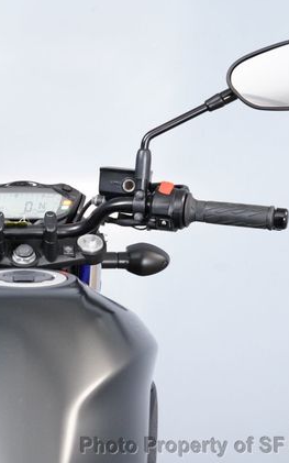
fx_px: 958
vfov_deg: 27.1
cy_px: 232
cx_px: 24
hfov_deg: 16.9
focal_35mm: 76
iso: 5000
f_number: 7.1
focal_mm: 49
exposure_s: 1/100
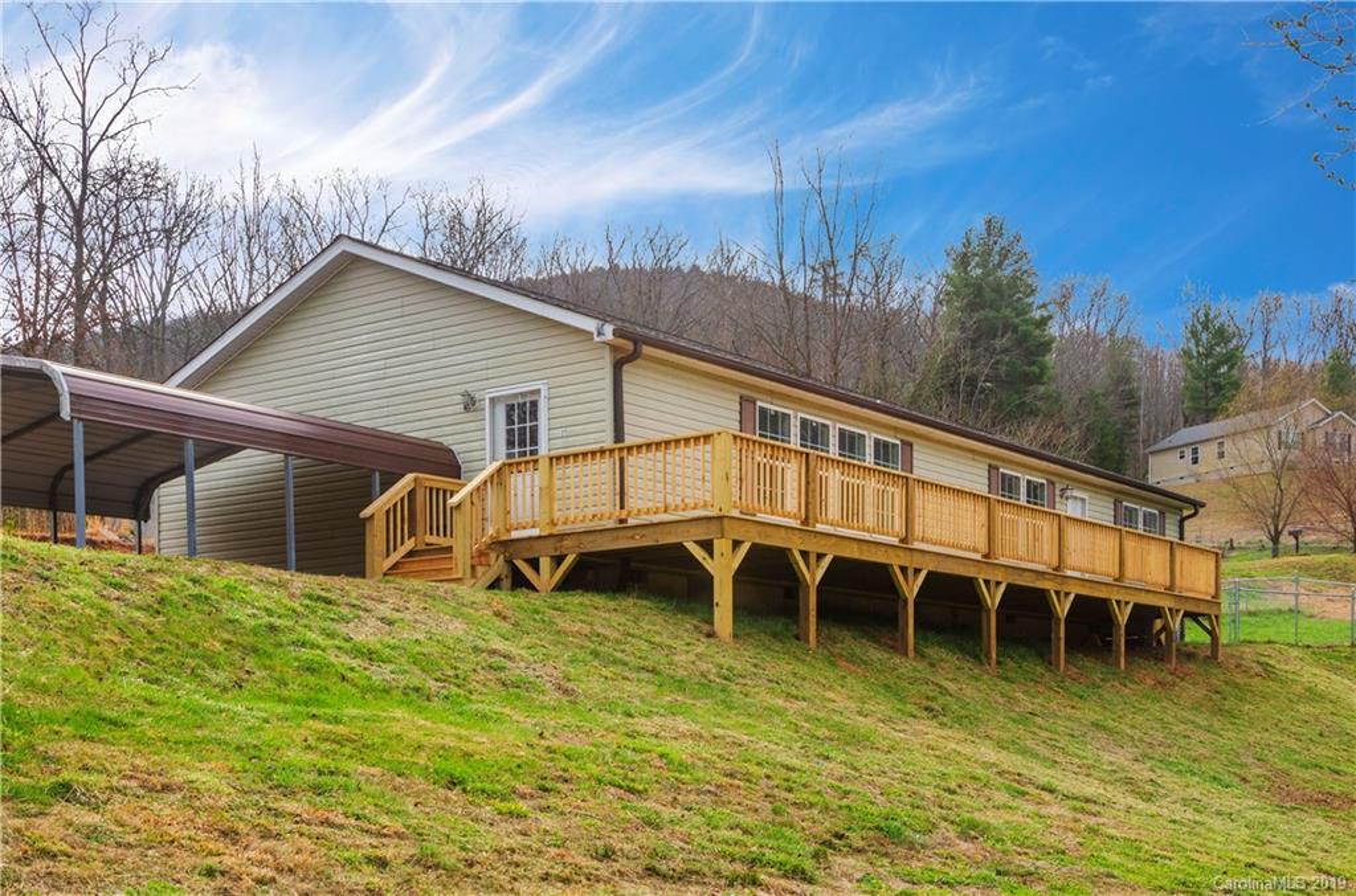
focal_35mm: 45
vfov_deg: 29.7
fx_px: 1691
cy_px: 448
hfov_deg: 43.7
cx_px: 678
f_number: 11
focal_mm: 30
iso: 100
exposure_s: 1/250
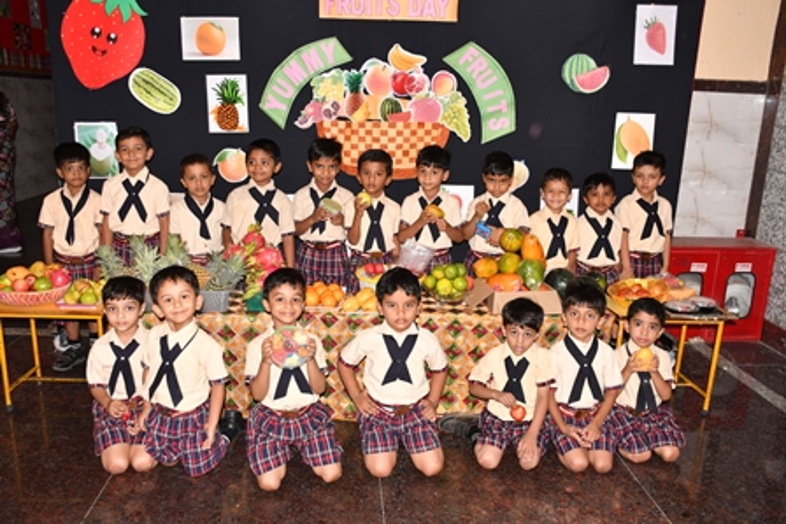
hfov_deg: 61.9
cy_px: 262
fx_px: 655
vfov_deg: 43.6
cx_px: 393
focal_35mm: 30
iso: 400
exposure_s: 1/250
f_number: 5
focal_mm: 20
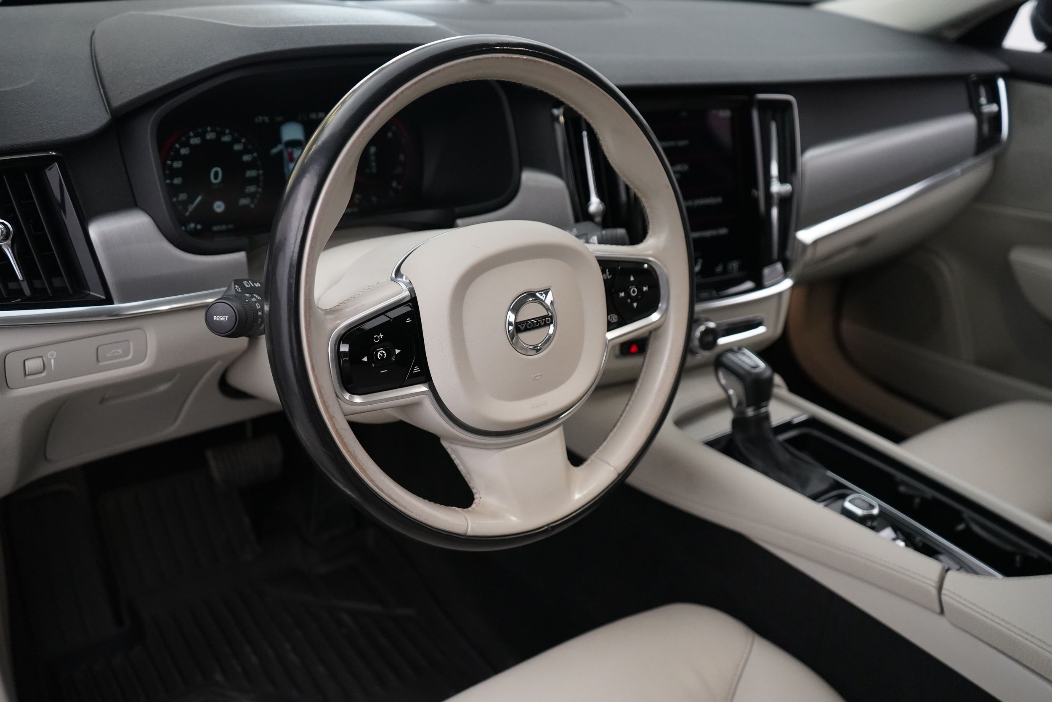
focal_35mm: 31
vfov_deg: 42.3
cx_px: 526
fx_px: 906
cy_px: 351
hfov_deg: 60.3
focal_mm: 31
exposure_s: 1/160
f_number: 4
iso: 5000
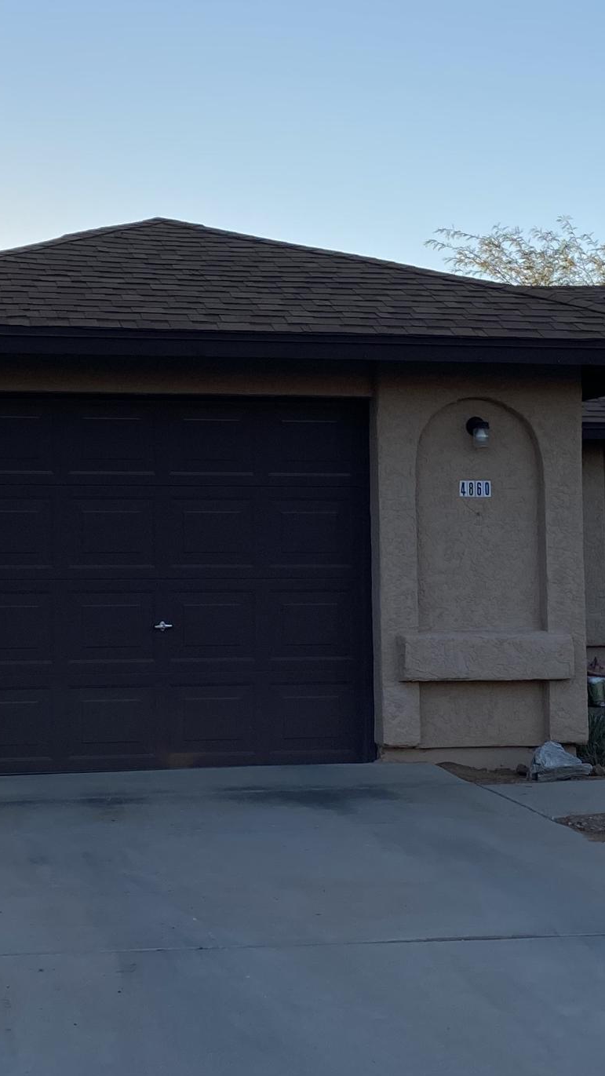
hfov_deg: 19.4
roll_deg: +0.2
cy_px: 480
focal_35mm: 62
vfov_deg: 33.8
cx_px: 202
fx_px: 1769
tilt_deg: +4.0
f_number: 1.8
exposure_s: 1/1484
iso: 32
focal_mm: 4.25
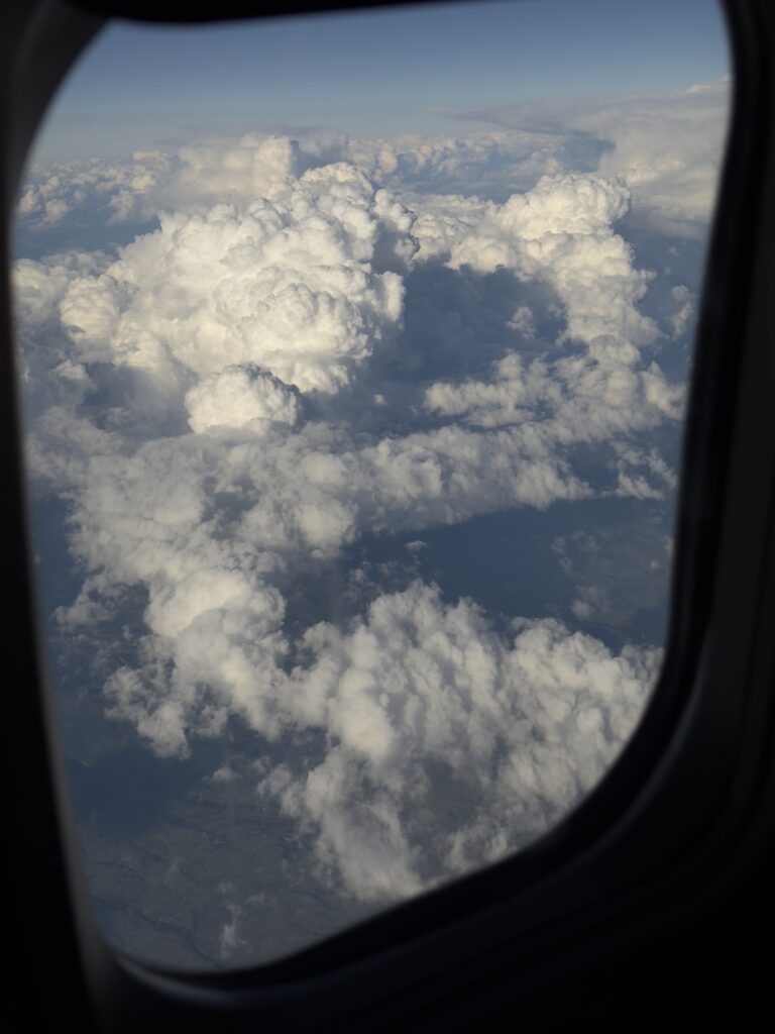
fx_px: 1433
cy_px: 517
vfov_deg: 39.7
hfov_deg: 30.3
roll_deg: +4.2
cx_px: 388
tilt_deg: -17.1
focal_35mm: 48
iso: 64
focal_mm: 6.76
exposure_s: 1/12500
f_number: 1.78
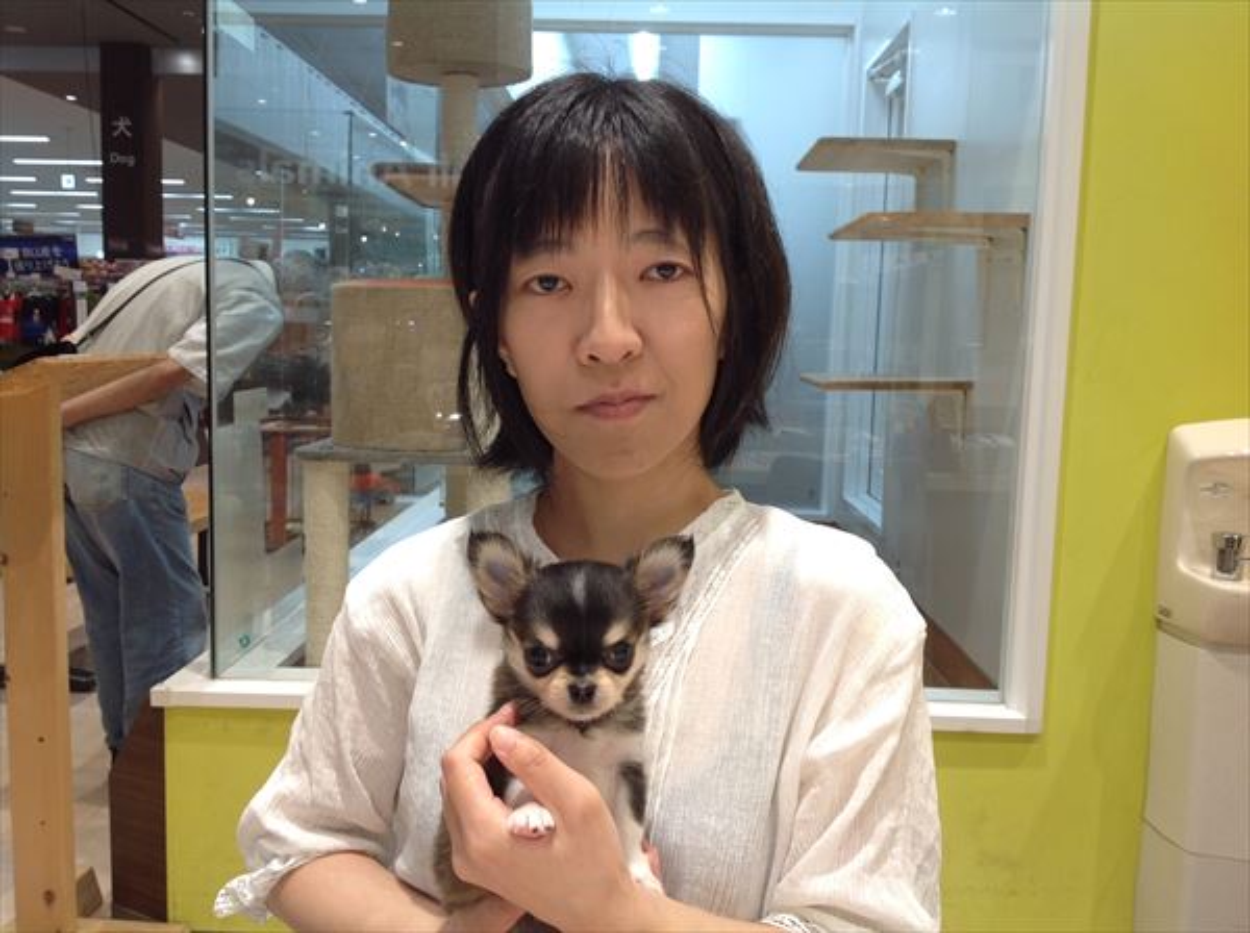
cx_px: 625
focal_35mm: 35
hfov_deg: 52.7
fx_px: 1262
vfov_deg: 40.6
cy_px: 466
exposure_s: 1/50
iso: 64
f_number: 2.4
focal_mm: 4.28
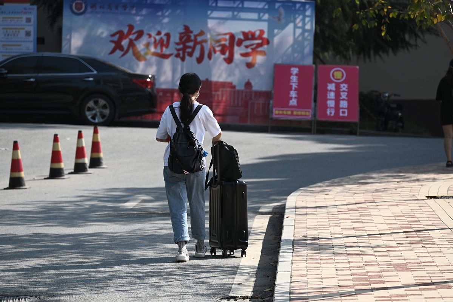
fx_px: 2516
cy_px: 151
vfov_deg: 6.9
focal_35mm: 200
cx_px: 226
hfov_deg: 10.3
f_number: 6.3
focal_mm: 200
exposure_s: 1/1000
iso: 320
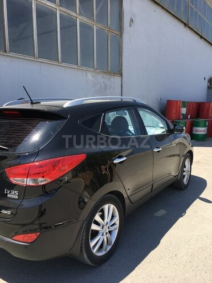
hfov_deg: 48.2
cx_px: 106
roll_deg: +0.0
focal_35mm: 29
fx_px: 237
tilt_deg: -8.4
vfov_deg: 61.7
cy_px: 142
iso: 25
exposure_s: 1/646
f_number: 2.2
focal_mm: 4.15
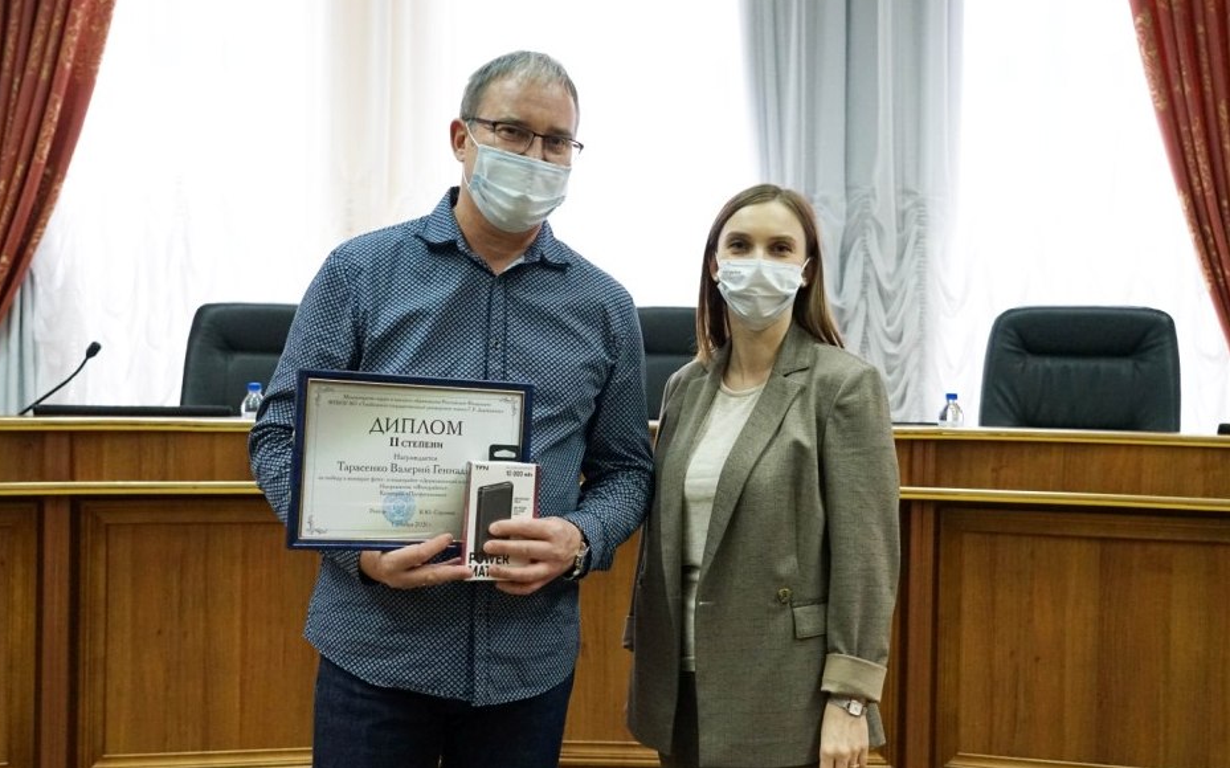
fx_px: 1206
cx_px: 611
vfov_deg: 35.3
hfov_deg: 54.0
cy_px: 406
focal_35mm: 36
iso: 4000
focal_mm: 35
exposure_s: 1/160
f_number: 4.5
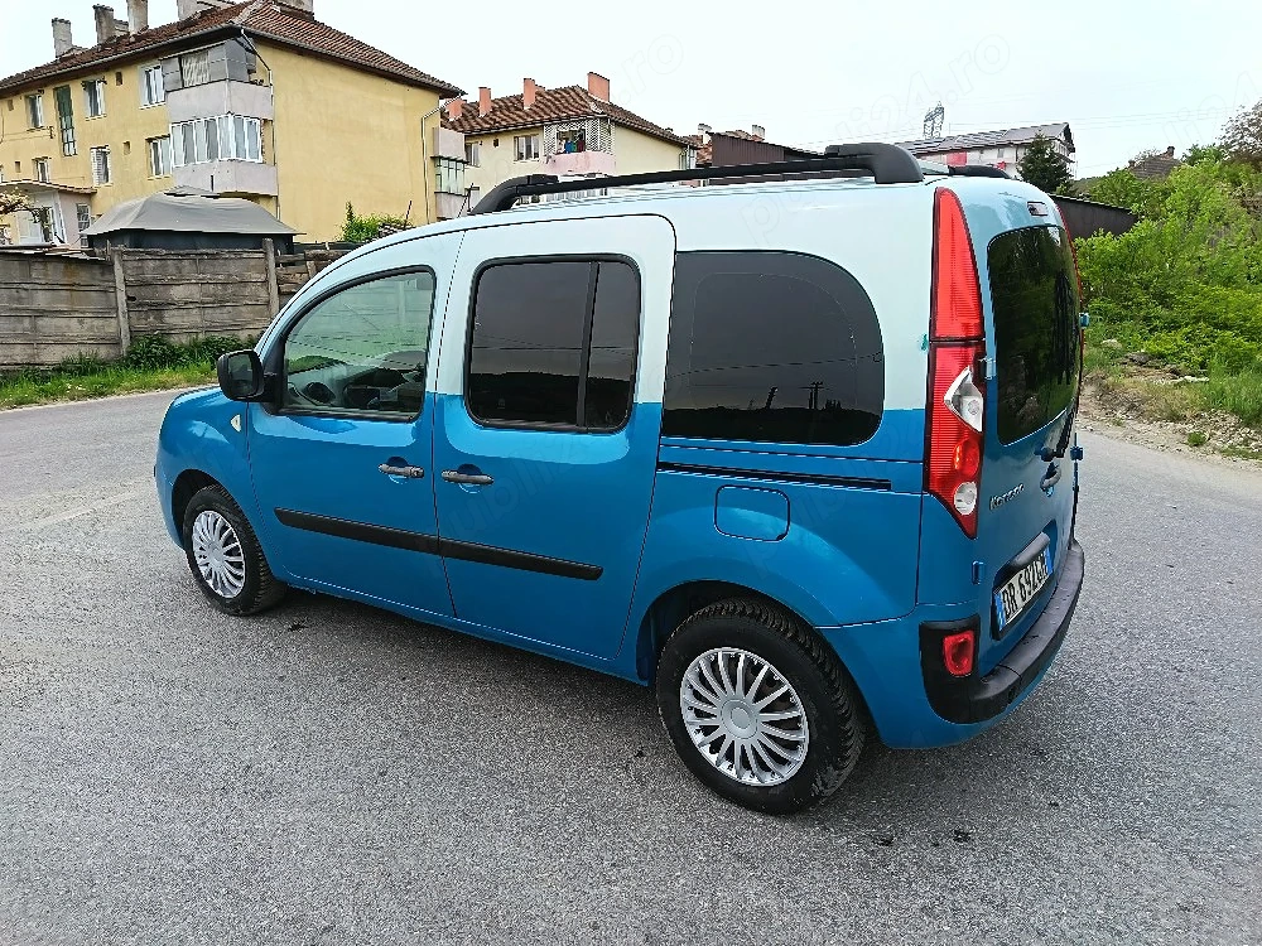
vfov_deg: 56.8
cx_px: 631
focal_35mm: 24
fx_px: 875
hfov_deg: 71.6
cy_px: 473
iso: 100
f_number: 1.75
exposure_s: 1/370
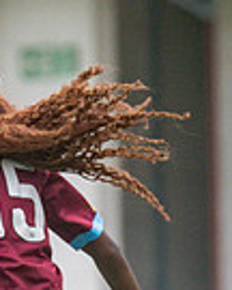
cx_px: 14
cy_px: 438
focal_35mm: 2332
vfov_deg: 0.8
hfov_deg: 0.7
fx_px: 20015
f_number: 4
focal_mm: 300
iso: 560
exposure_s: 1/1000
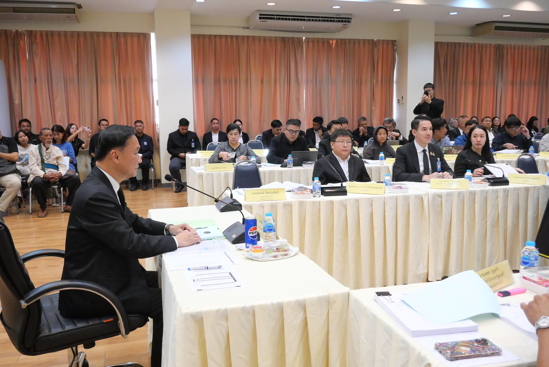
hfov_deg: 60.3
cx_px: 274
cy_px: 184
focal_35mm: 31
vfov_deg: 42.4
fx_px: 473
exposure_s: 1/100
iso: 3200
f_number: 5.6
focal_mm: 15
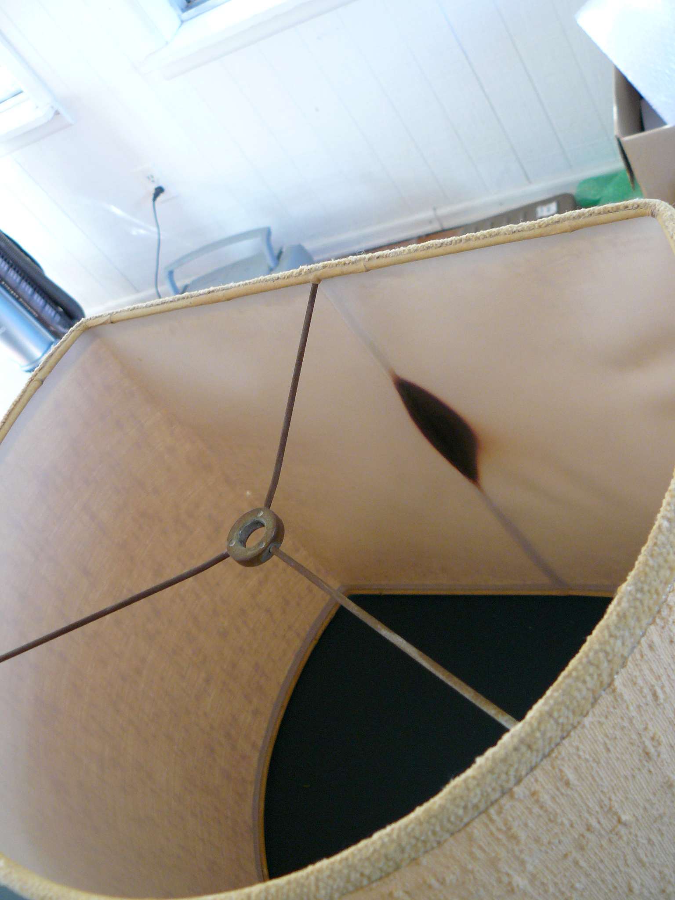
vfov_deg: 51.4
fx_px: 936
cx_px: 338
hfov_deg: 39.7
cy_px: 450
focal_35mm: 36
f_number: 2.8
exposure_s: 1/30
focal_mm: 6
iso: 200
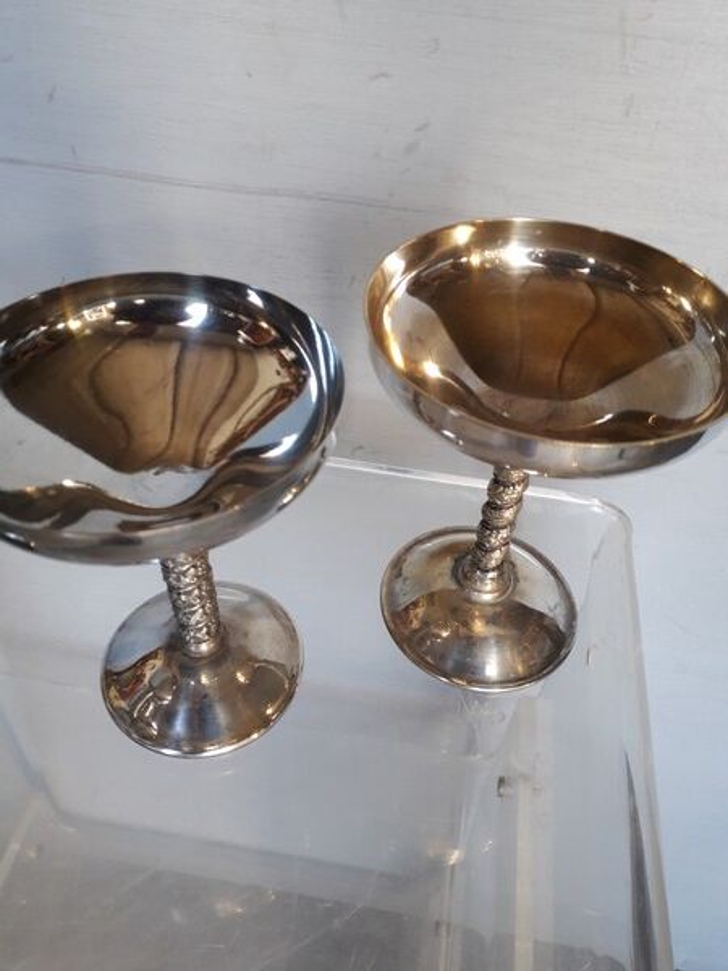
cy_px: 486
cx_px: 364
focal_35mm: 27
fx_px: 757
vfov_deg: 65.3
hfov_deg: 51.4
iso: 80
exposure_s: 1/50
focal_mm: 3.6
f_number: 1.9
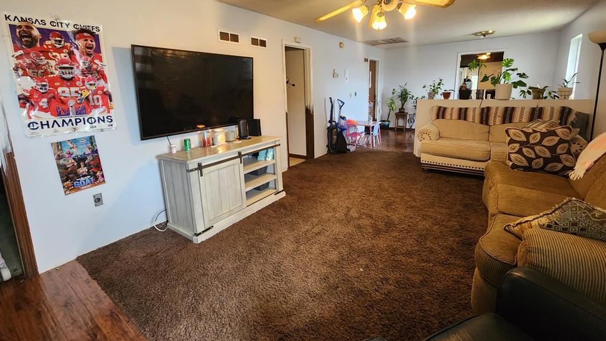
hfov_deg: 103.0
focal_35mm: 15
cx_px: 293
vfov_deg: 69.7
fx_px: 241
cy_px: 134
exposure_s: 1/40
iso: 320
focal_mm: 2.2
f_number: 2.2
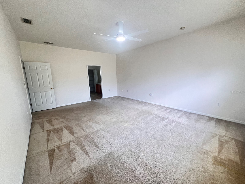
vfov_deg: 89.9
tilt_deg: -9.5
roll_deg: +1.3
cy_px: 92
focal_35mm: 13
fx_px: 92
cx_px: 122
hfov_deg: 106.2
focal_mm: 1.57
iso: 160
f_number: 1.8
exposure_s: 1/99
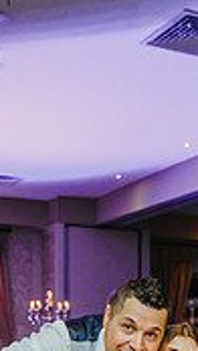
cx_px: 164
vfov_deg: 25.8
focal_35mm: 76
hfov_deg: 15.8
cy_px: 383
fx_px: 709
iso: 1600
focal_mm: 28
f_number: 2.8
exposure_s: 1/200
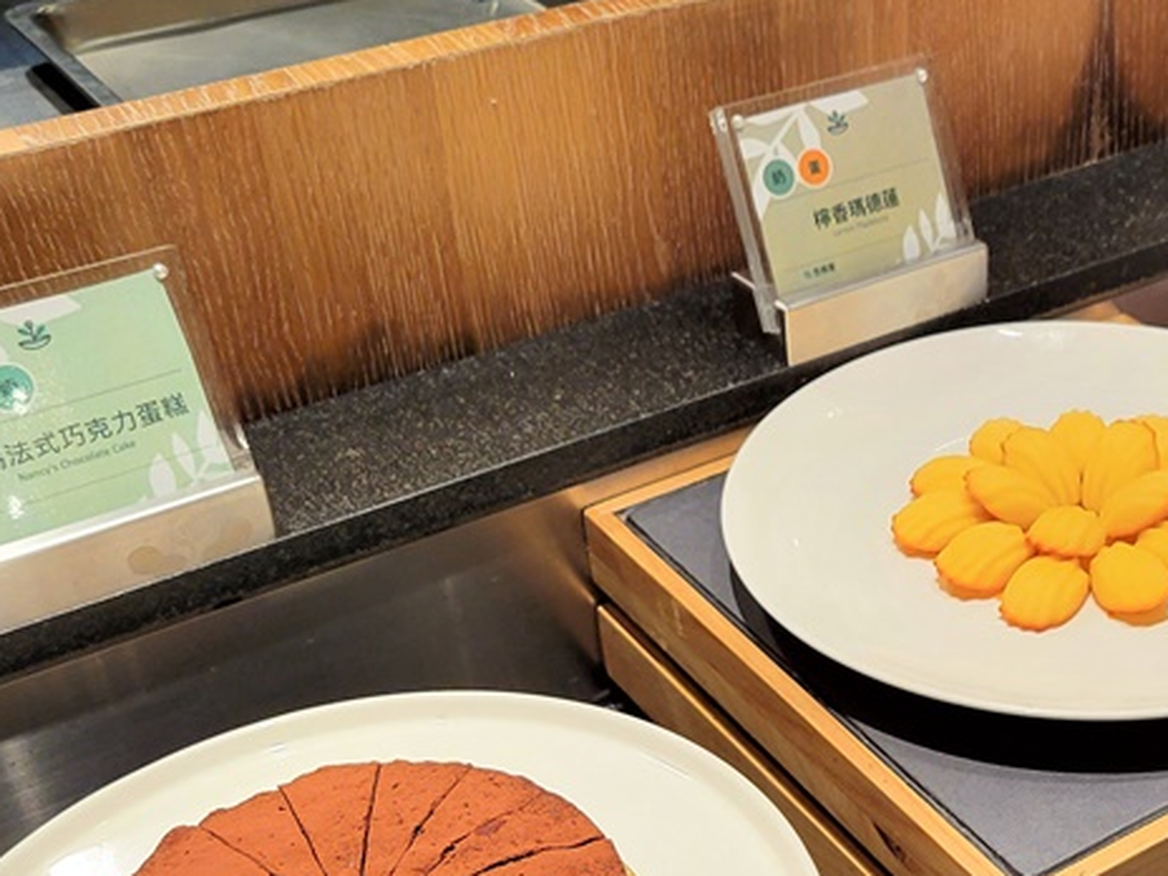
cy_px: 617
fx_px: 1890
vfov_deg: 25.9
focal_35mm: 56
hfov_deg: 33.3
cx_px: 949
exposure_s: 1/120
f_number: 1.8
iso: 200
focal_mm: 5.4
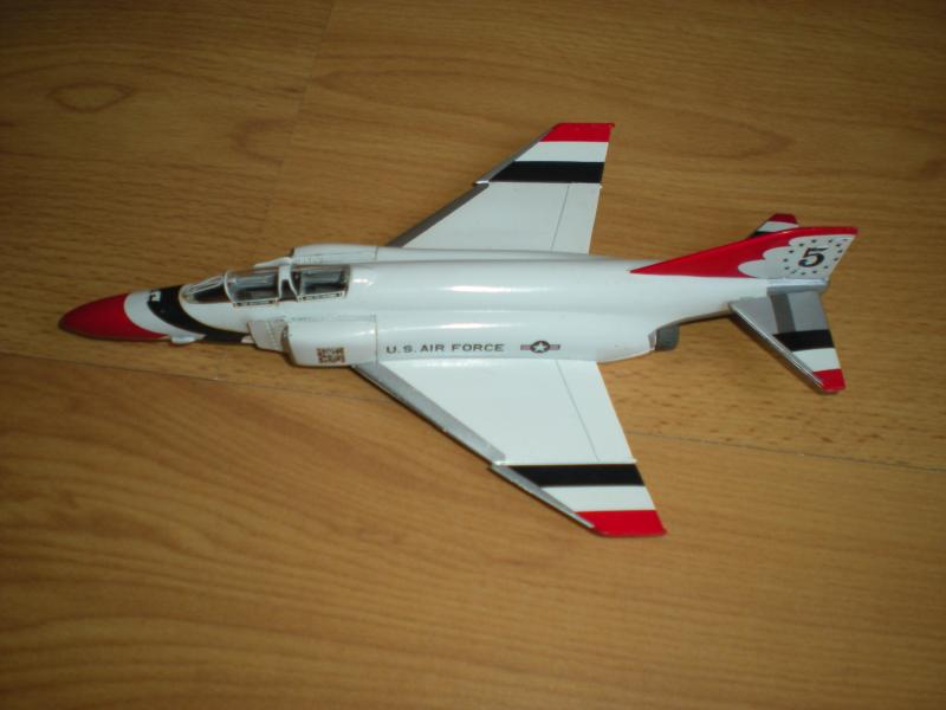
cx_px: 473
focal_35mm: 38
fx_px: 1038
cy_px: 355
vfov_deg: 37.7
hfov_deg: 49.0
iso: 64
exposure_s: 1/65
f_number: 3.1
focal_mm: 6.3
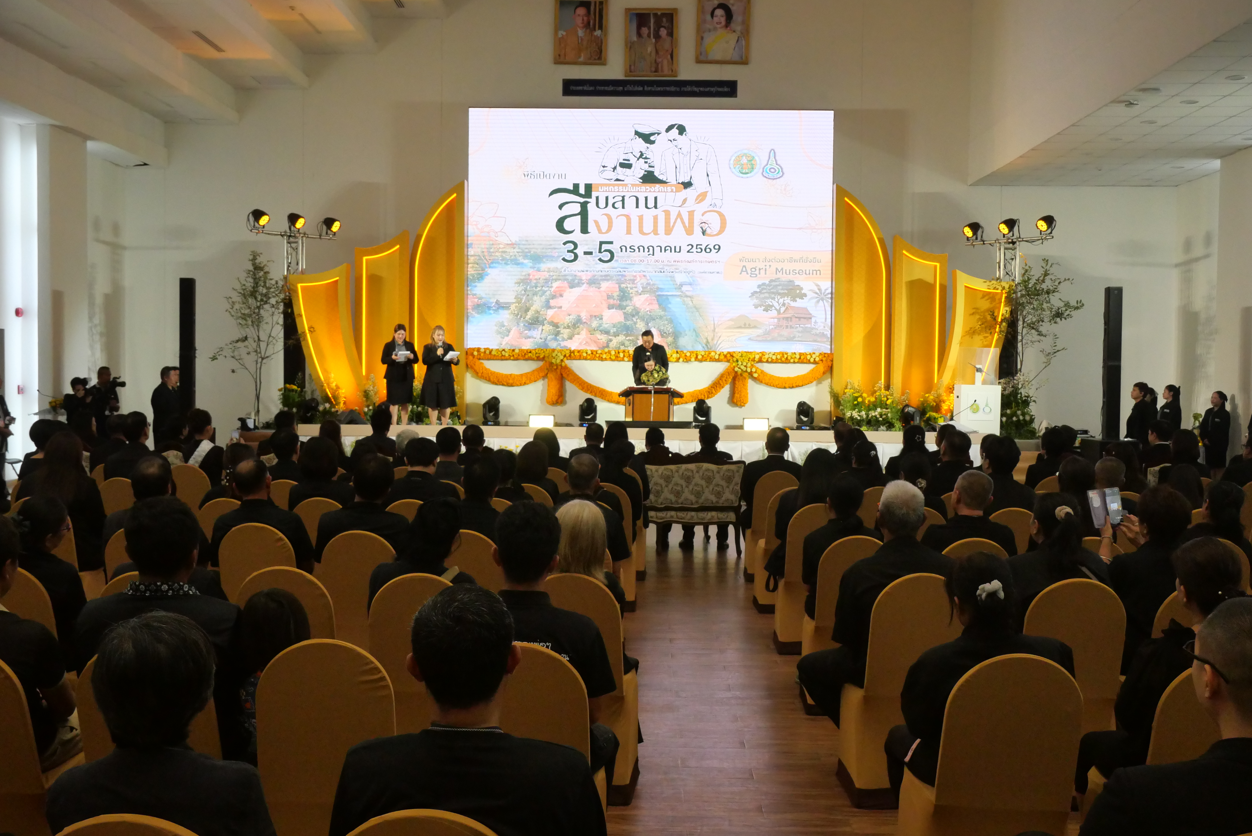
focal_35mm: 35
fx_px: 1218
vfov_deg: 37.9
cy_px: 418
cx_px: 626
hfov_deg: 54.4
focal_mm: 17
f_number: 6.3
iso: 2500
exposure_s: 1/250
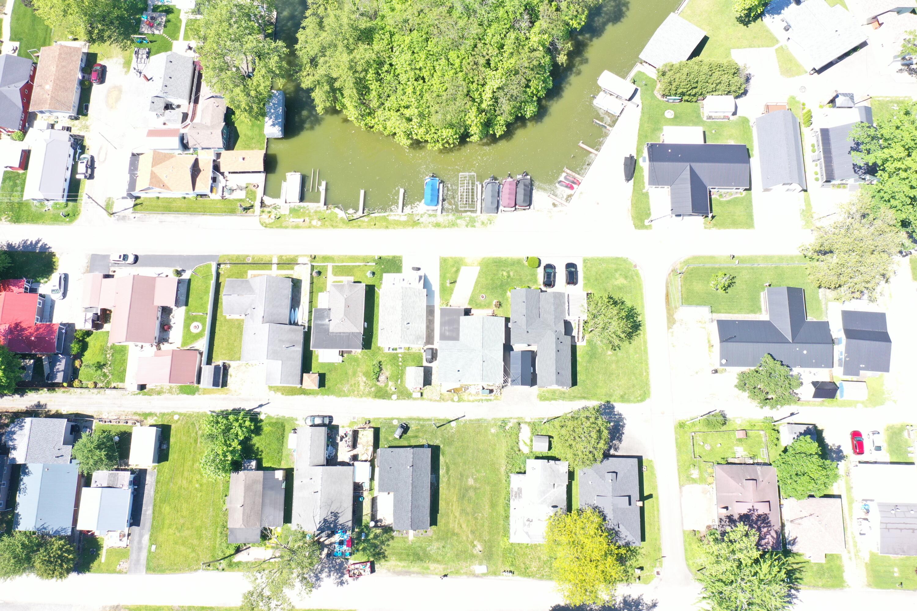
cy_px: 306
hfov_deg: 65.5
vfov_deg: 46.4
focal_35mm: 28
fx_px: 713
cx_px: 458
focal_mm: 10.26
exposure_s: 1/160
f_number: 4.5
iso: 100
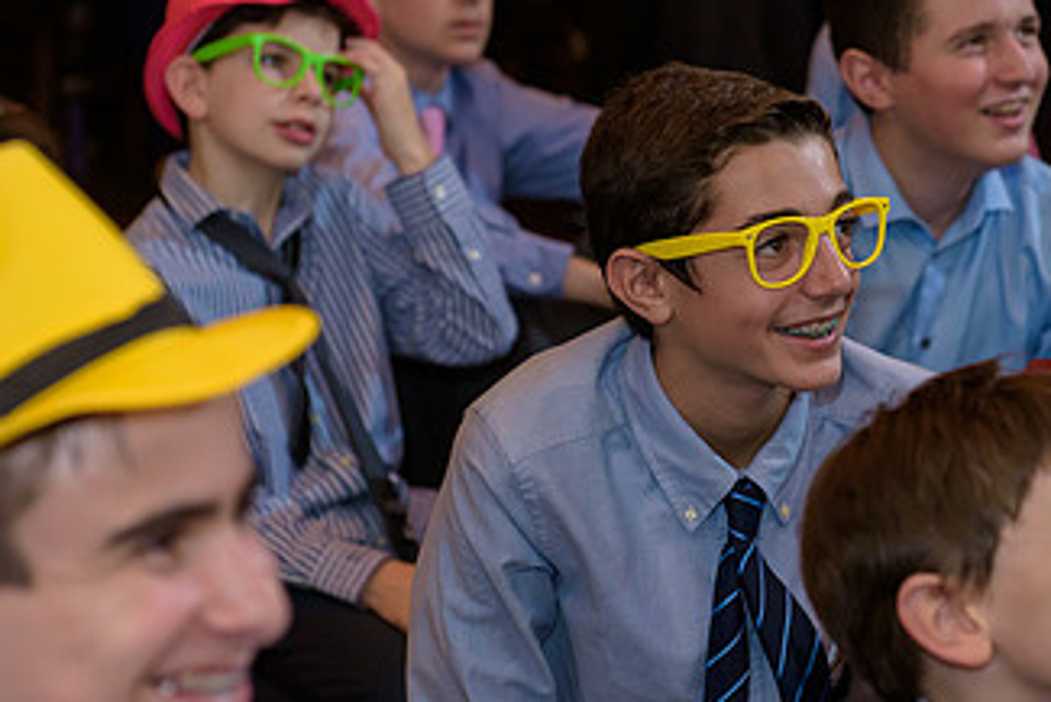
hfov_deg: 16.3
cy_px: 277
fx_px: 3651
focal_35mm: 125
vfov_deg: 11.0
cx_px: 773
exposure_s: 1/125
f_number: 3.2
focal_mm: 70
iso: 1600
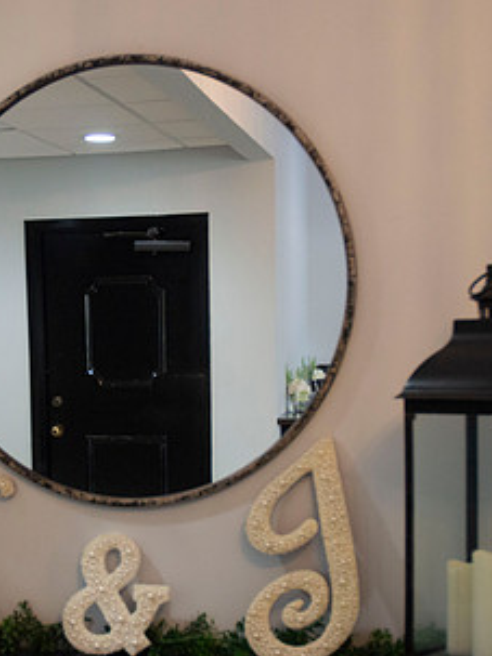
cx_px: 98
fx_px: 1309
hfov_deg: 21.0
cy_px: 381
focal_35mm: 69
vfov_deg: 28.1
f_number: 3.8
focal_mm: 25
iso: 800
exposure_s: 1/50
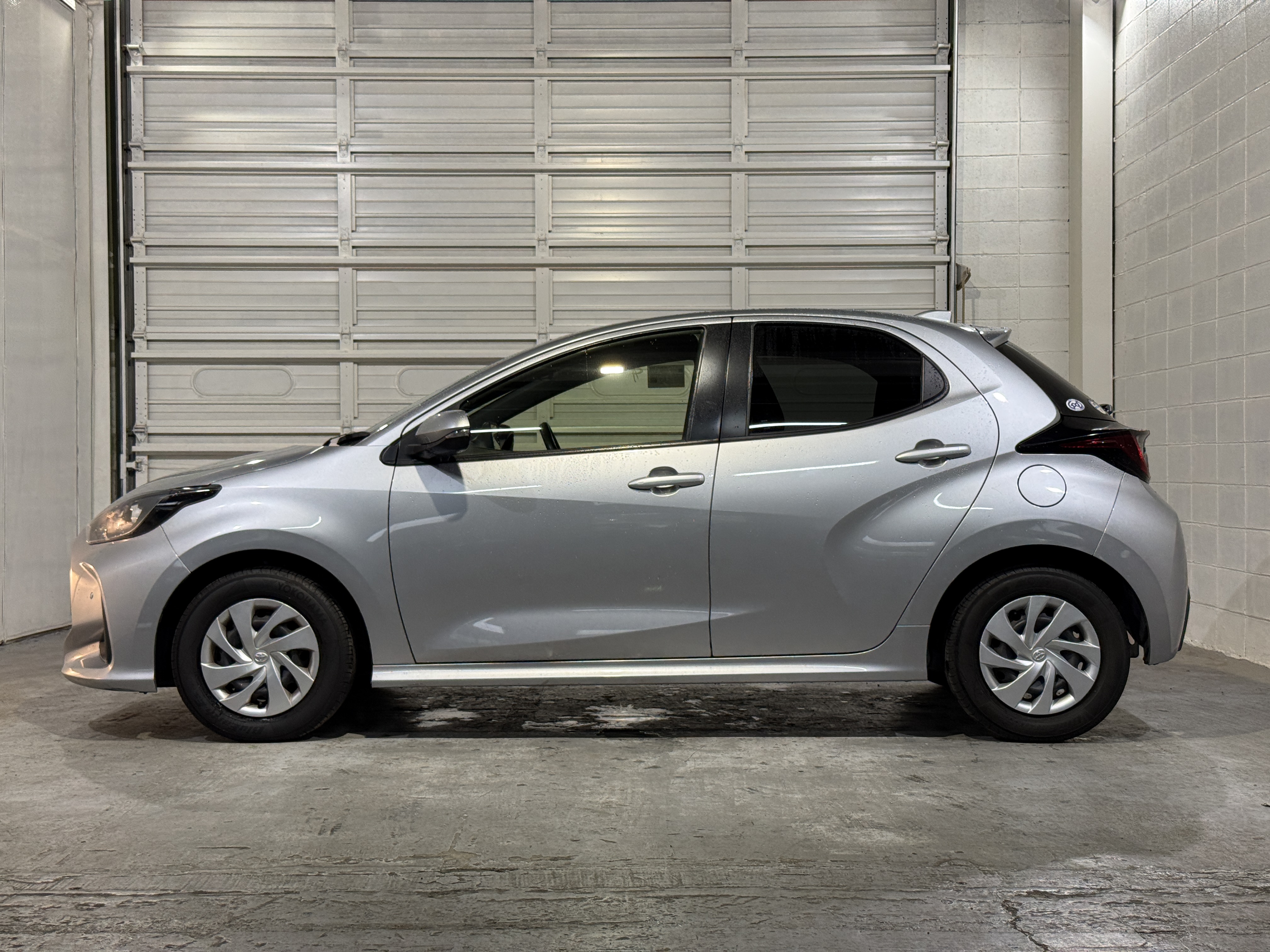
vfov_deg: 30.3
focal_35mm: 48
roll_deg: -0.1
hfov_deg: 39.7
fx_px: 1761
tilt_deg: +0.0
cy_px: 476
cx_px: 635
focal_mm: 6.76
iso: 64
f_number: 1.78
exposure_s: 1/60
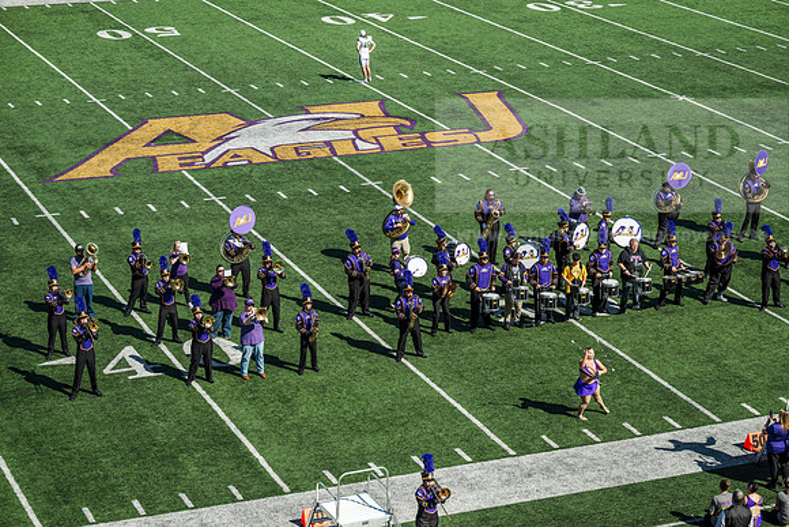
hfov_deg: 23.1
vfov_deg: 15.5
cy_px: 264
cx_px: 394
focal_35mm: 88
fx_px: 1929
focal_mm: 88
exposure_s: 1/1250
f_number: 3.5
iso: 100
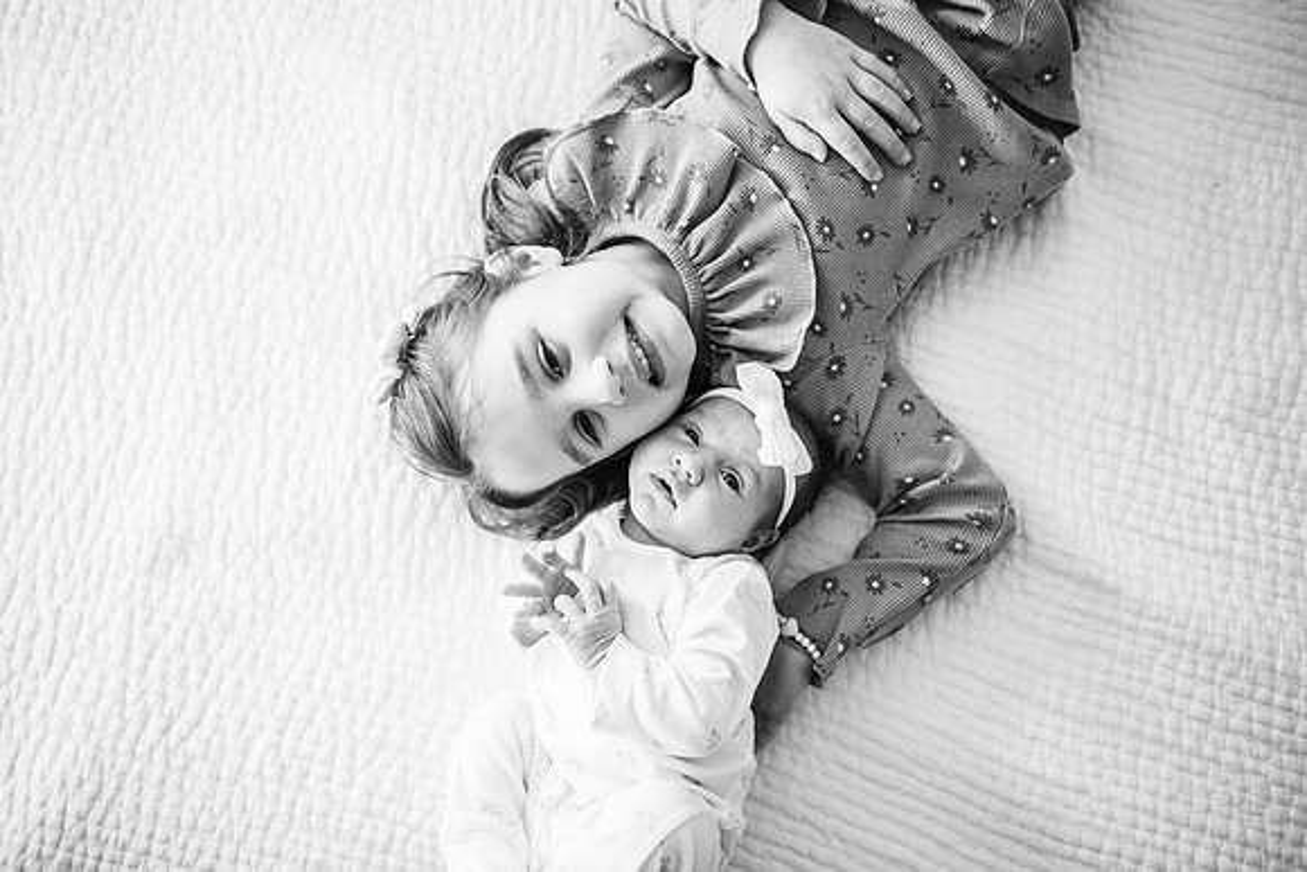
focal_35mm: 24
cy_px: 436
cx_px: 654
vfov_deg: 53.2
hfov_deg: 73.7
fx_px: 871
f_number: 2.5
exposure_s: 1/250
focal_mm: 24
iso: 640
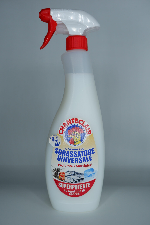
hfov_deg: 41.1
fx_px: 200
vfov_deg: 58.7
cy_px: 112
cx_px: 75
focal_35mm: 32
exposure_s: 1/500
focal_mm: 21.5
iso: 200
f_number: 4.2
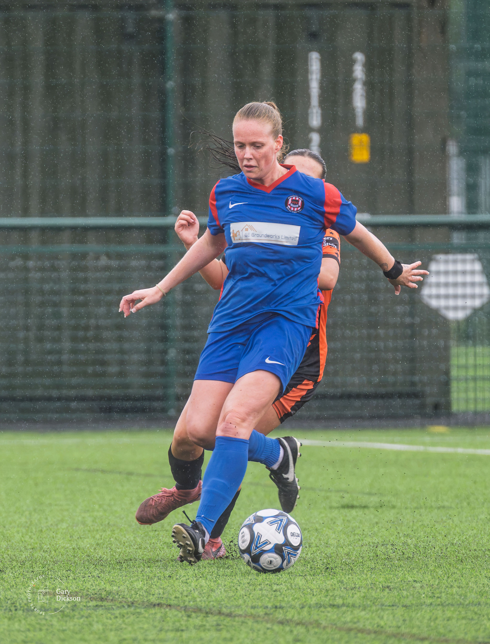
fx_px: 15720
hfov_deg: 1.8
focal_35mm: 841
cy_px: 337
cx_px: 211
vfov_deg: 2.3
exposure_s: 1/1000
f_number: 5.6
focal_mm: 400
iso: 1250
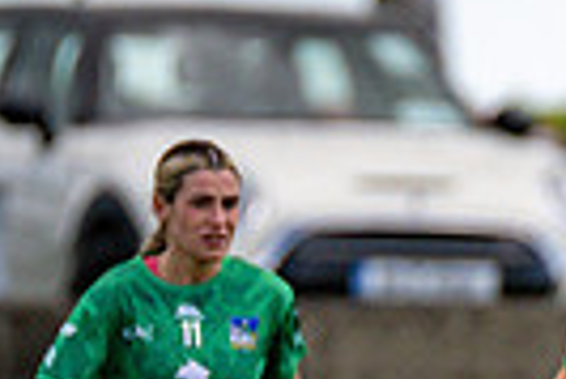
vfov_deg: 0.7
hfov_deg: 1.0
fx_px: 32580
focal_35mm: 2070
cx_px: 657
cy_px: 567
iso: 180
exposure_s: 1/6400
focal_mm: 300
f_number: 2.8
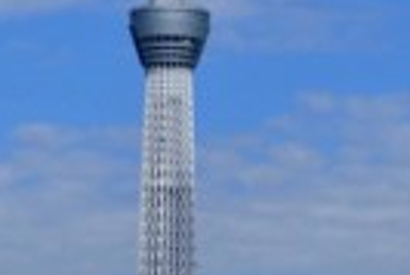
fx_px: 2565
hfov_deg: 9.1
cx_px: 166
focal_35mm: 225
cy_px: -15
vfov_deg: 6.1
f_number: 11
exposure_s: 1/500
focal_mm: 40
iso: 200
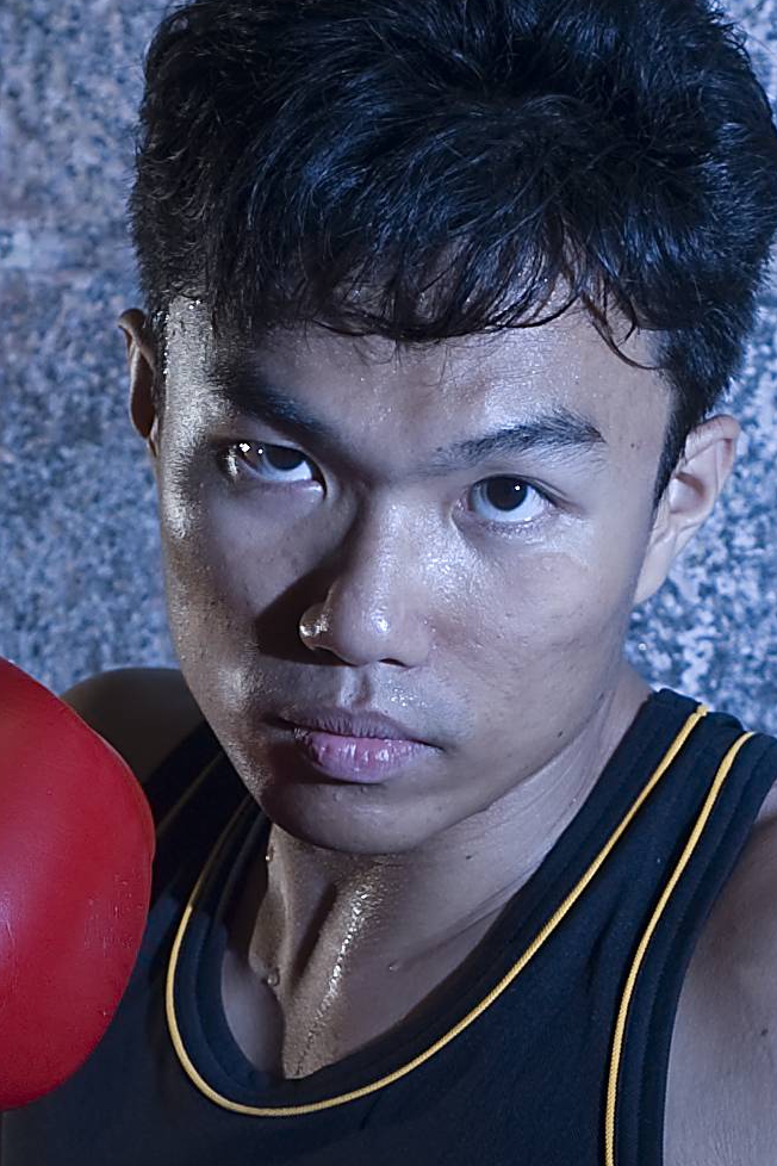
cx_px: 408
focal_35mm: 103
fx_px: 3334
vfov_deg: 19.5
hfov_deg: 13.3
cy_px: 1014
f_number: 5.6
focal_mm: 50
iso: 200
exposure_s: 1/200
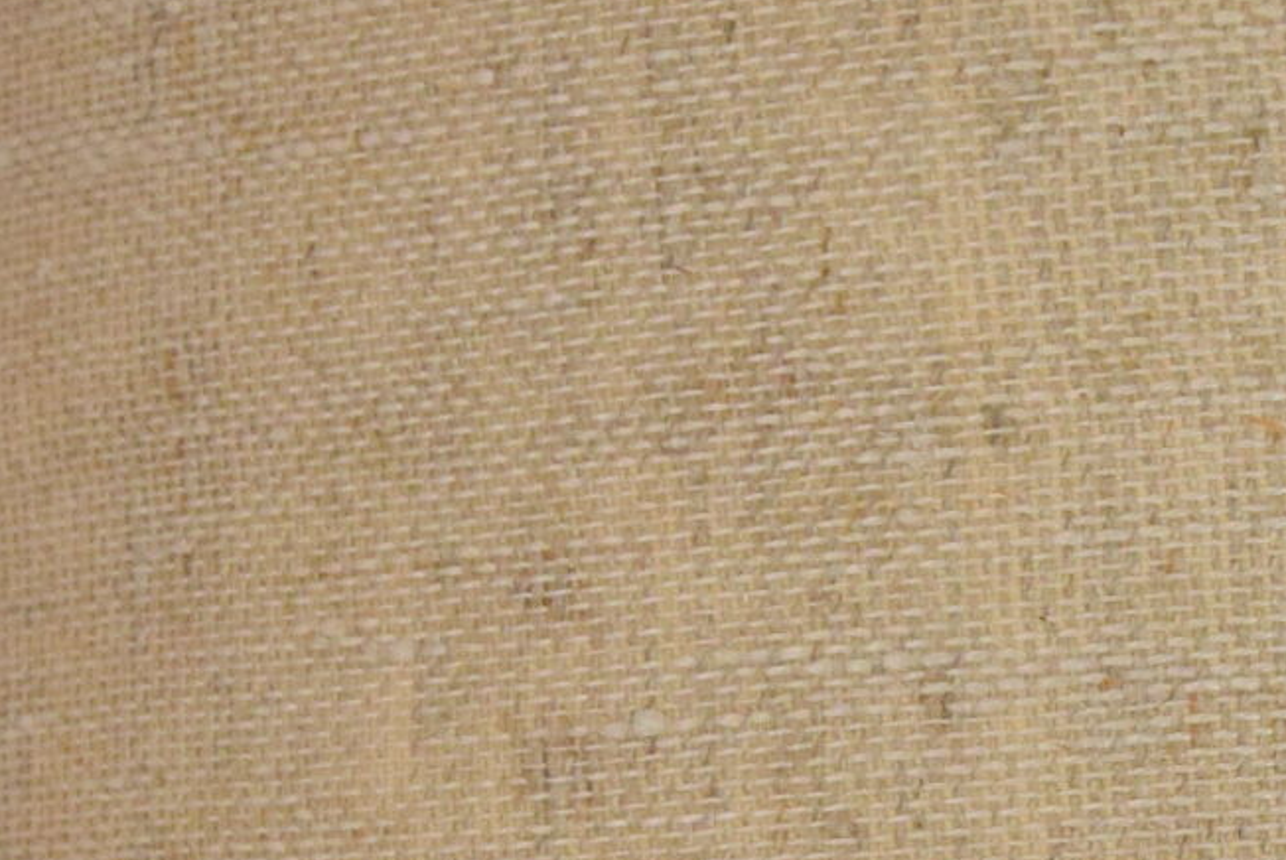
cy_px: 1063
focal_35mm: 179
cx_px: 1245
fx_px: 6400
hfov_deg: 11.4
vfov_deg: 7.6
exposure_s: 1/320
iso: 1600
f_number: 9
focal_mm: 26
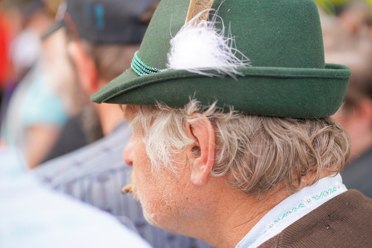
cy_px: 124
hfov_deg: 23.9
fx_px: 878
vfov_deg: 16.1
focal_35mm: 85
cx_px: 186
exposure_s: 1/250
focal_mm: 85
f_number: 3.5
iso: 125
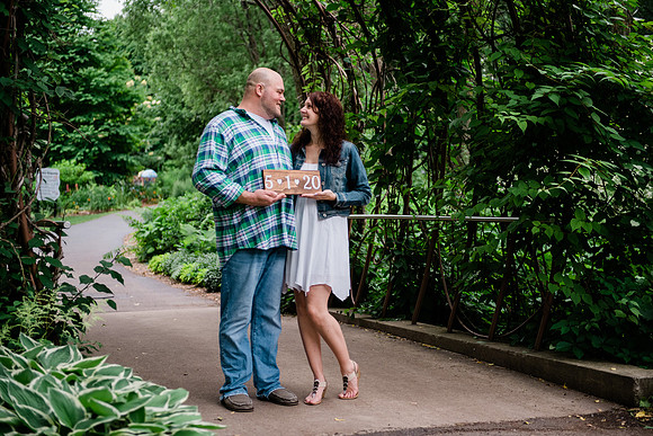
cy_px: 218
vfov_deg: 22.6
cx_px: 326
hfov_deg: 33.4
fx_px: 1089
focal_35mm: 60
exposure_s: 1/160
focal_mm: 60
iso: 640
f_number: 2.8
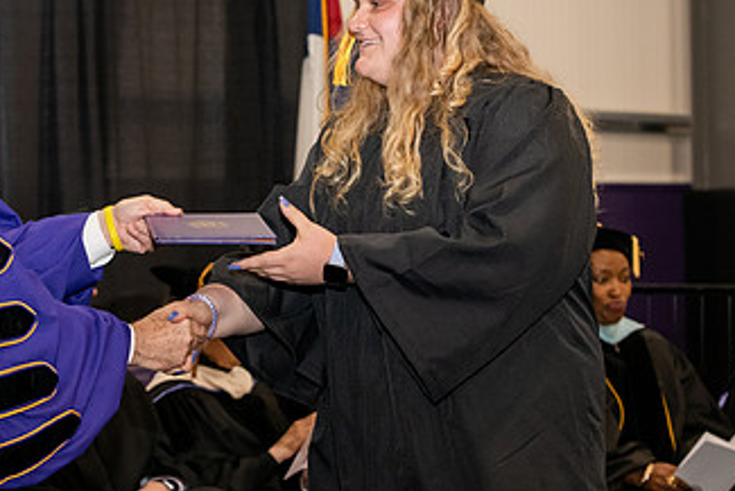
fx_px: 2553
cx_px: 208
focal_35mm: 125
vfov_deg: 11.0
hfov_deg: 16.3
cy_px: 182
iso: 2000
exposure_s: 1/200
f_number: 5
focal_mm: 70
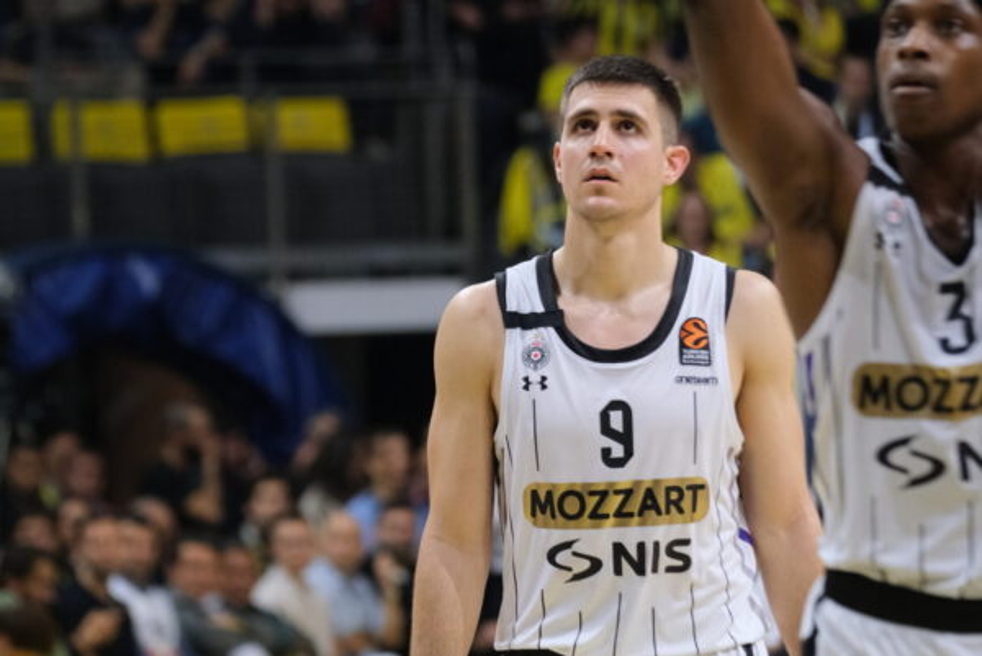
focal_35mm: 210
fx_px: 5732
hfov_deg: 9.8
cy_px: 328
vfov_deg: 6.6
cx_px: 491
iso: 2500
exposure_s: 1/500
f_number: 3.2
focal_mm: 140
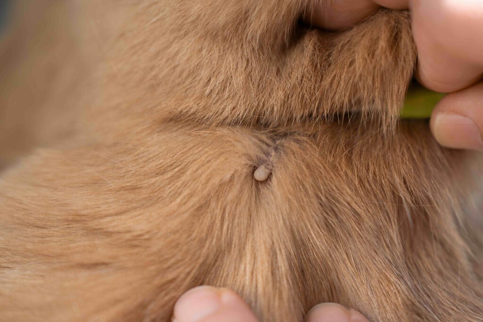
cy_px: 161
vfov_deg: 19.5
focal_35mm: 70
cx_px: 242
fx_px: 939
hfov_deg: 28.8
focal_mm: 70
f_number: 4
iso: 640
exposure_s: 1/640
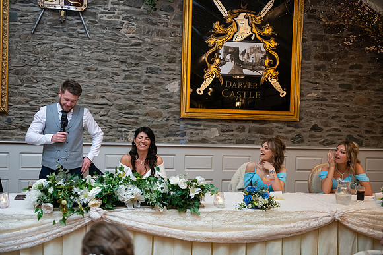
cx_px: 192
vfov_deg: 28.1
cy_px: 128
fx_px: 511
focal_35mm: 48
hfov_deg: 41.1
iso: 800
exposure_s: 1/160
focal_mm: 48
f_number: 3.5
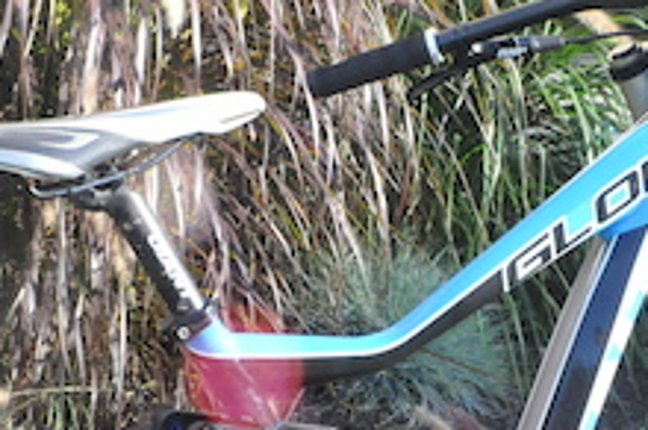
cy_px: 540
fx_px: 1761
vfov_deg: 13.5
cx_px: 330
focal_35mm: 98
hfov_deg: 20.8
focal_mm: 18
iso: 1600
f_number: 9
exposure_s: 1/320
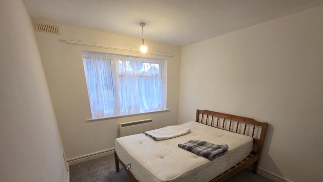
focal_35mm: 15
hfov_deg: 103.0
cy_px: 126
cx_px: 165
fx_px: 128
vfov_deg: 67.8
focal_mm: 2.2
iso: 200
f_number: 1.9
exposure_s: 1/100
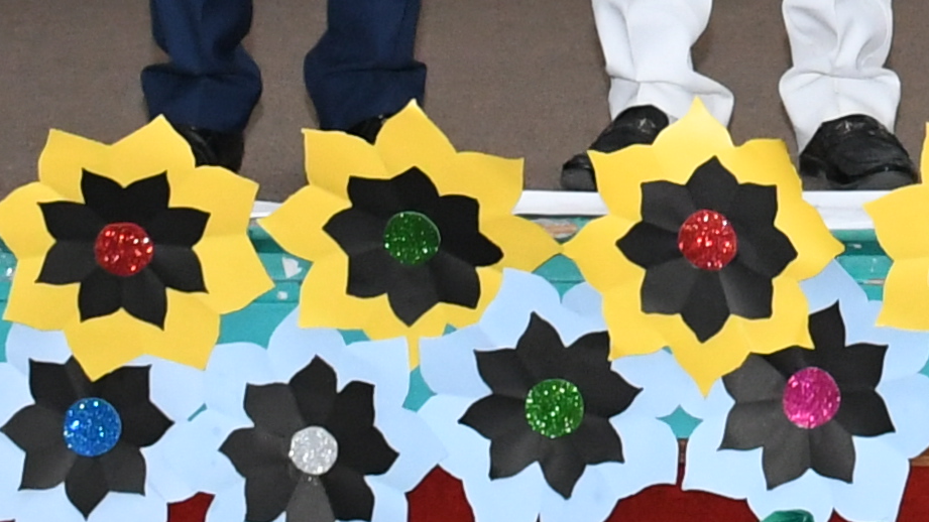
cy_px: -1064
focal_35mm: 209
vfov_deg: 5.4
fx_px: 5148
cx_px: 1348
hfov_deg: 10.0
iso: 1600
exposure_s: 1/160
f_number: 5.6
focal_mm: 22
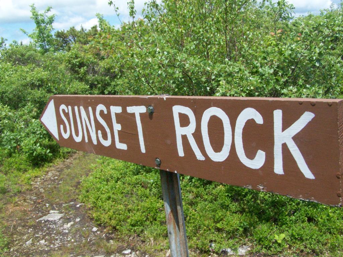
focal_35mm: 38
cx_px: 172
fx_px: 377
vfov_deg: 37.7
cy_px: 128
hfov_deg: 49.0
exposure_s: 1/1600
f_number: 5.6
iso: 400
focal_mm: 6.3
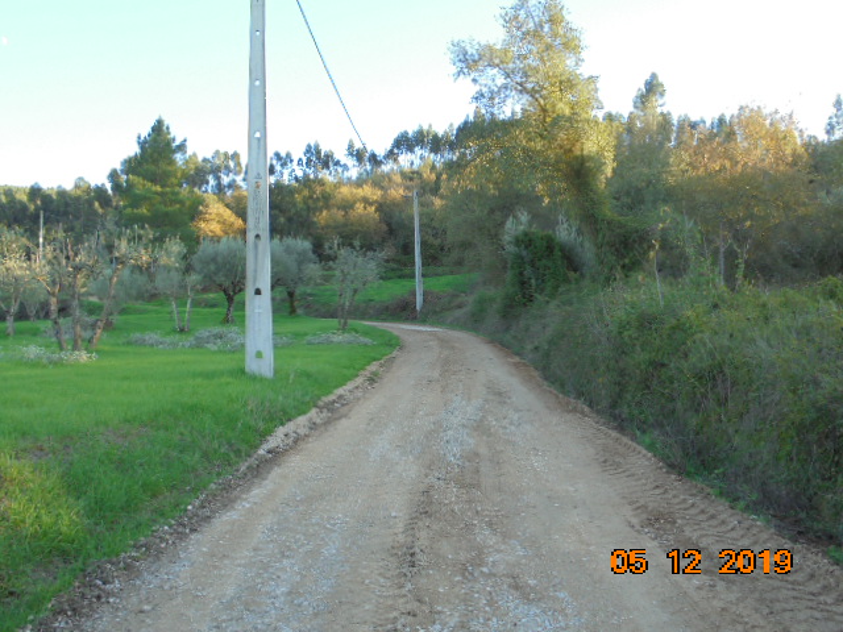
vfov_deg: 41.8
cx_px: 422
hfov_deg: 54.0
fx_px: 828
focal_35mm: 34
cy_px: 316
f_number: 4
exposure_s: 1/100
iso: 100
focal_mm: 6.1
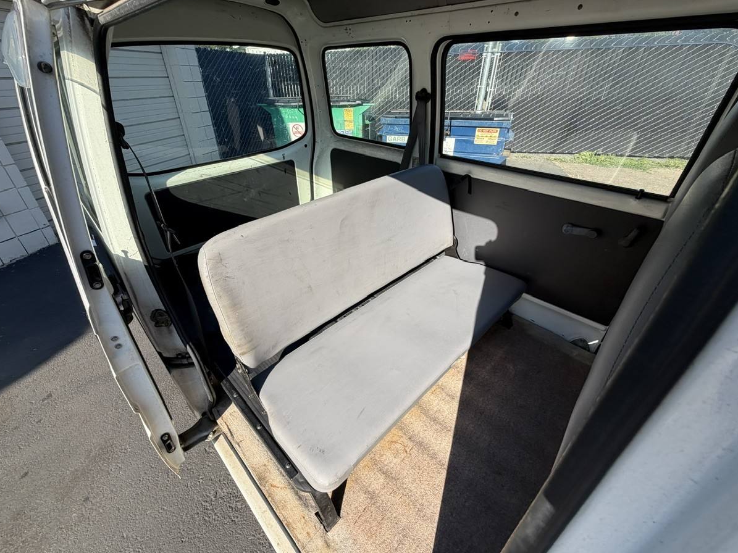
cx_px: 356
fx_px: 320
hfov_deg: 98.1
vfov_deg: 81.7
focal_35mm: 15
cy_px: 276
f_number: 2.2
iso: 40
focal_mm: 2.22
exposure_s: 1/585
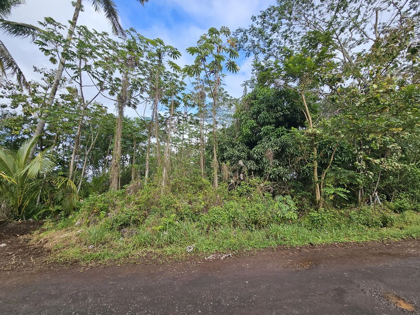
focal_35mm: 13
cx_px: 210
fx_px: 158
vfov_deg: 89.9
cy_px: 158
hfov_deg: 106.2
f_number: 2.2
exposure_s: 1/922
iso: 50
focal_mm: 2.2
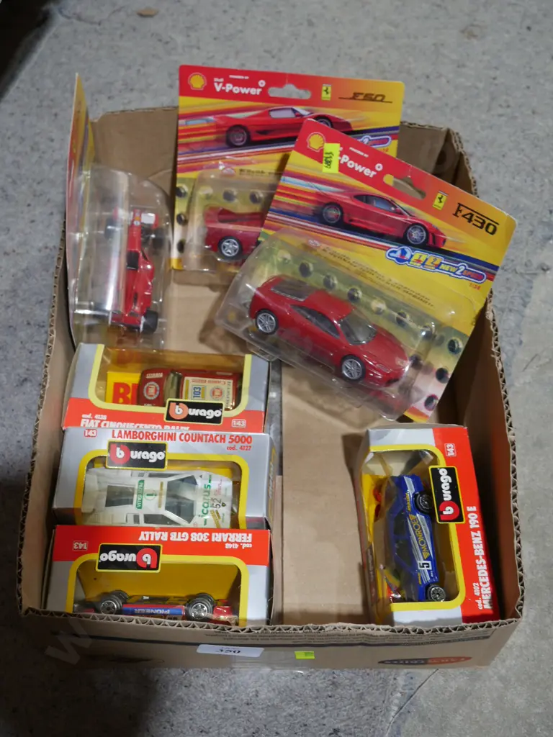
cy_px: 368
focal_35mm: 46
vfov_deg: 41.2
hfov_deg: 31.5
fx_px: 980
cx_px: 276
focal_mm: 23
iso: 500
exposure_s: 1/60
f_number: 5.1
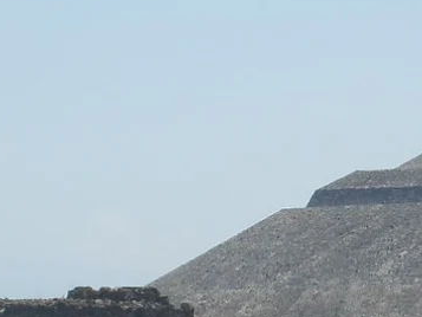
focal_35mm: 355
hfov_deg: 5.6
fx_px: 4329
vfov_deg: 4.2
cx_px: 404
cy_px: 446
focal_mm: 11.7
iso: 80
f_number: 4.3
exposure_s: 1/800
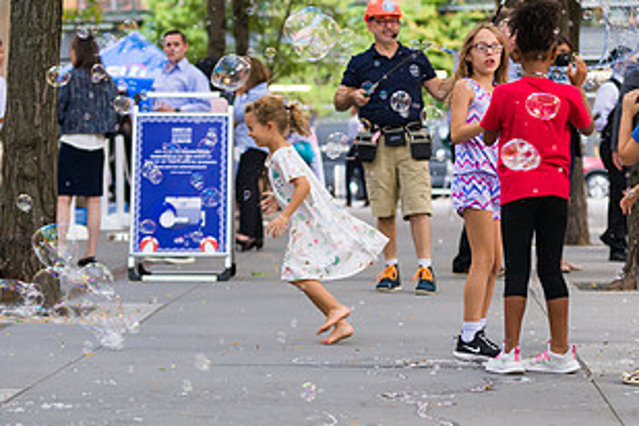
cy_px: 78
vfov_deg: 9.7
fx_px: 2503
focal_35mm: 141
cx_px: 434
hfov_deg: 14.5
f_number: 3.2
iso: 400
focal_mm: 75
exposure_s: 1/400
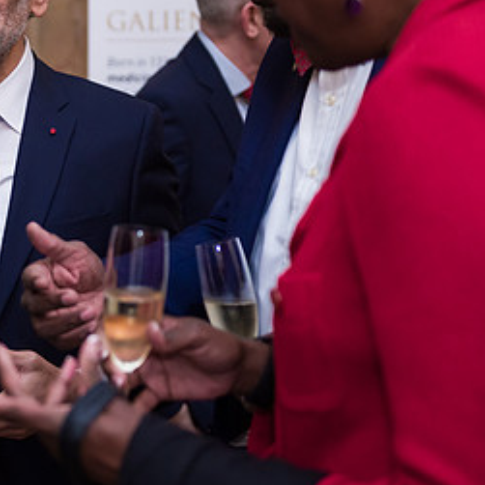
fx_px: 1839
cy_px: 120
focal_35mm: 116
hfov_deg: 14.6
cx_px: -64
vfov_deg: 15.0
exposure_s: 1/200
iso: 1600
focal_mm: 58
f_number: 3.2
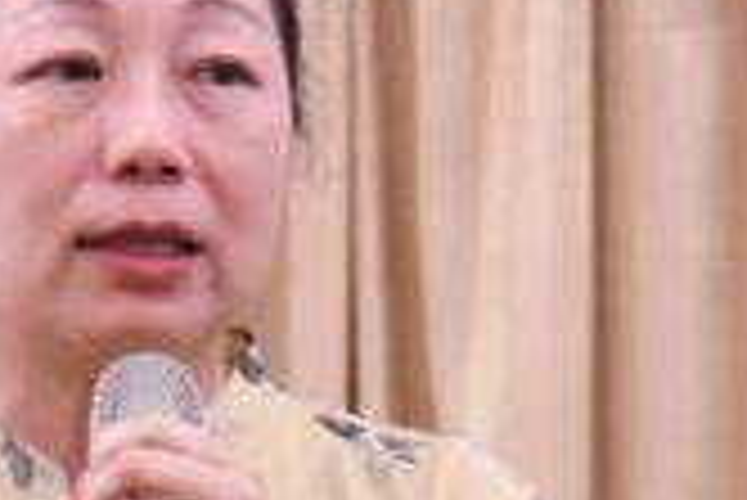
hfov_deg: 3.9
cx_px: 198
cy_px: 827
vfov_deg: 2.6
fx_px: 10903
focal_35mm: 525
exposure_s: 1/160
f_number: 4
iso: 8000
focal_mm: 85
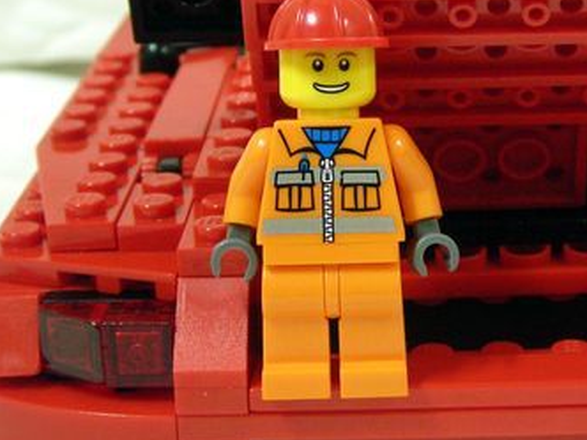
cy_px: 106
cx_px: 391
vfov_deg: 13.9
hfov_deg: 18.5
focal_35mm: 106
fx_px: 1797
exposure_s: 1/2.9
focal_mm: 9.1
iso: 200
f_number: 3.6
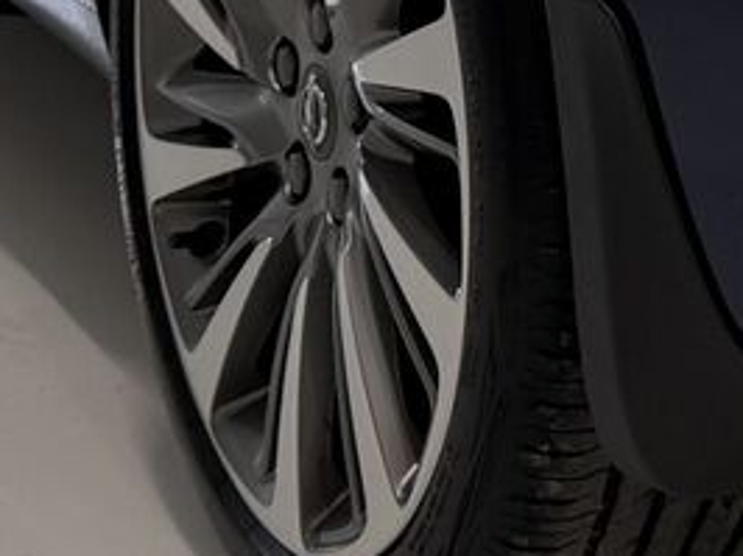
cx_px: 1057
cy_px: -590
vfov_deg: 9.0
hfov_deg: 12.3
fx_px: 3302
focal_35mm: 154
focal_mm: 6.76
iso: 80
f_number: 1.78
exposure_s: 1/100
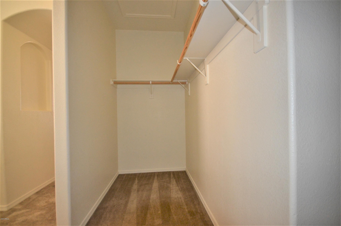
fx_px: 142
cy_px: 113
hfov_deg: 100.5
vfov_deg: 77.1
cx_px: 170
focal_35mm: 15
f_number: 4
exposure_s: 1/60
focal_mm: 10
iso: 800
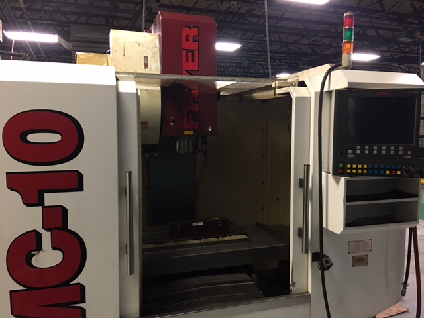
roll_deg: +0.2
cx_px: 212
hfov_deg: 61.7
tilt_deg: -2.9
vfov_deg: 48.2
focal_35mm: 29
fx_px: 355
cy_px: 159
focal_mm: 4.15
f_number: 2.2
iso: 80
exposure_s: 1/15
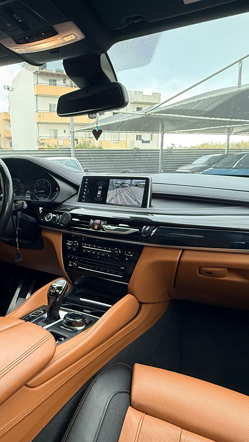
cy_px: 235
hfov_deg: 43.7
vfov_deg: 71.8
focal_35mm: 26
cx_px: 81
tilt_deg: -13.3
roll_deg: +1.5
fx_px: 305
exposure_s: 1/101
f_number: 2.2
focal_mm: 2.22
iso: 320
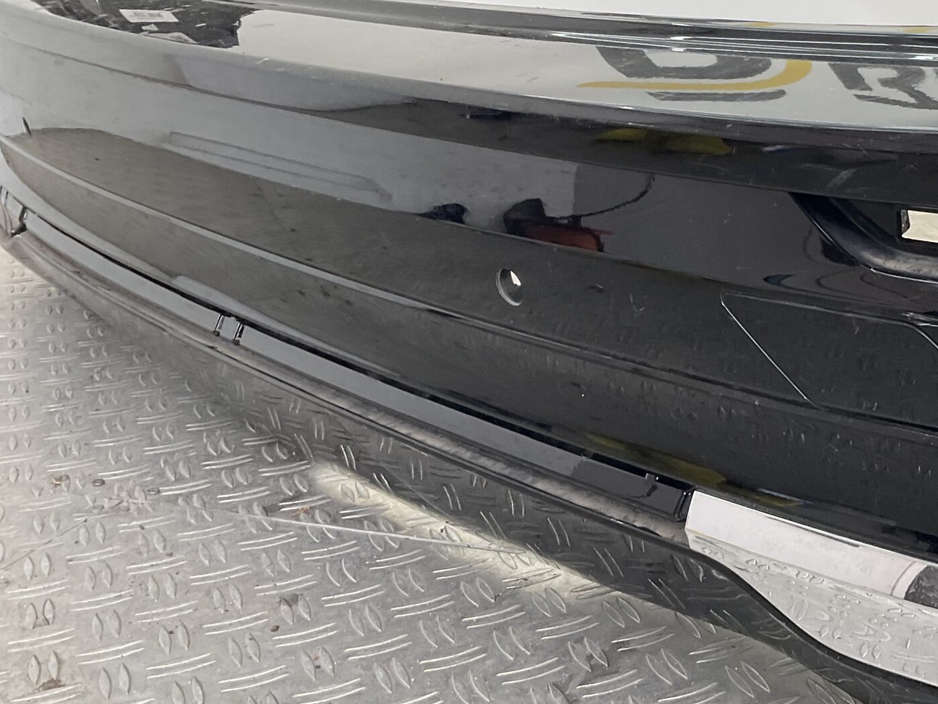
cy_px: 231
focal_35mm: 53
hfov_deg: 34.7
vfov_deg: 27.4
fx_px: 1436
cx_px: 788
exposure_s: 1/100
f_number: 1.8
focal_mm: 3
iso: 25
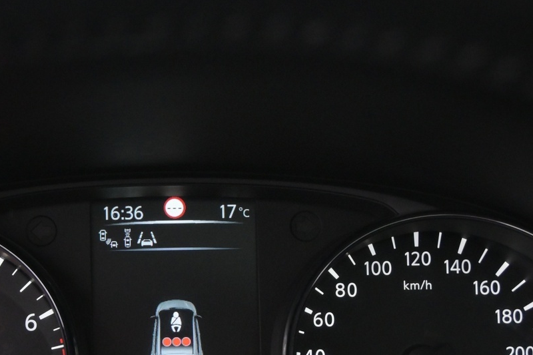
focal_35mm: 84
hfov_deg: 24.2
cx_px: 175
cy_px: 323
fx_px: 1236
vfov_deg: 16.1
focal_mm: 27.5
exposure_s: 1/50
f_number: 4.5
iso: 2500
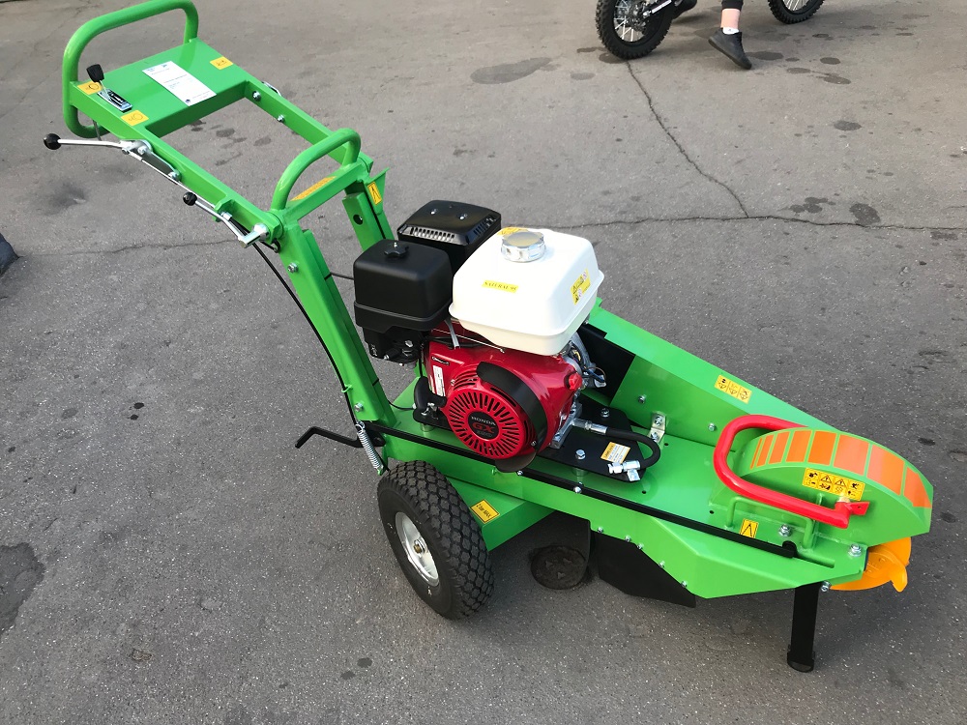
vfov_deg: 49.7
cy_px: 362
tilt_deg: -33.7
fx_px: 782
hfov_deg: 63.4
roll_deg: +4.1
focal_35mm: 28
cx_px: 484
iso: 20
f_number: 1.8
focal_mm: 3.99
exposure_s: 1/116
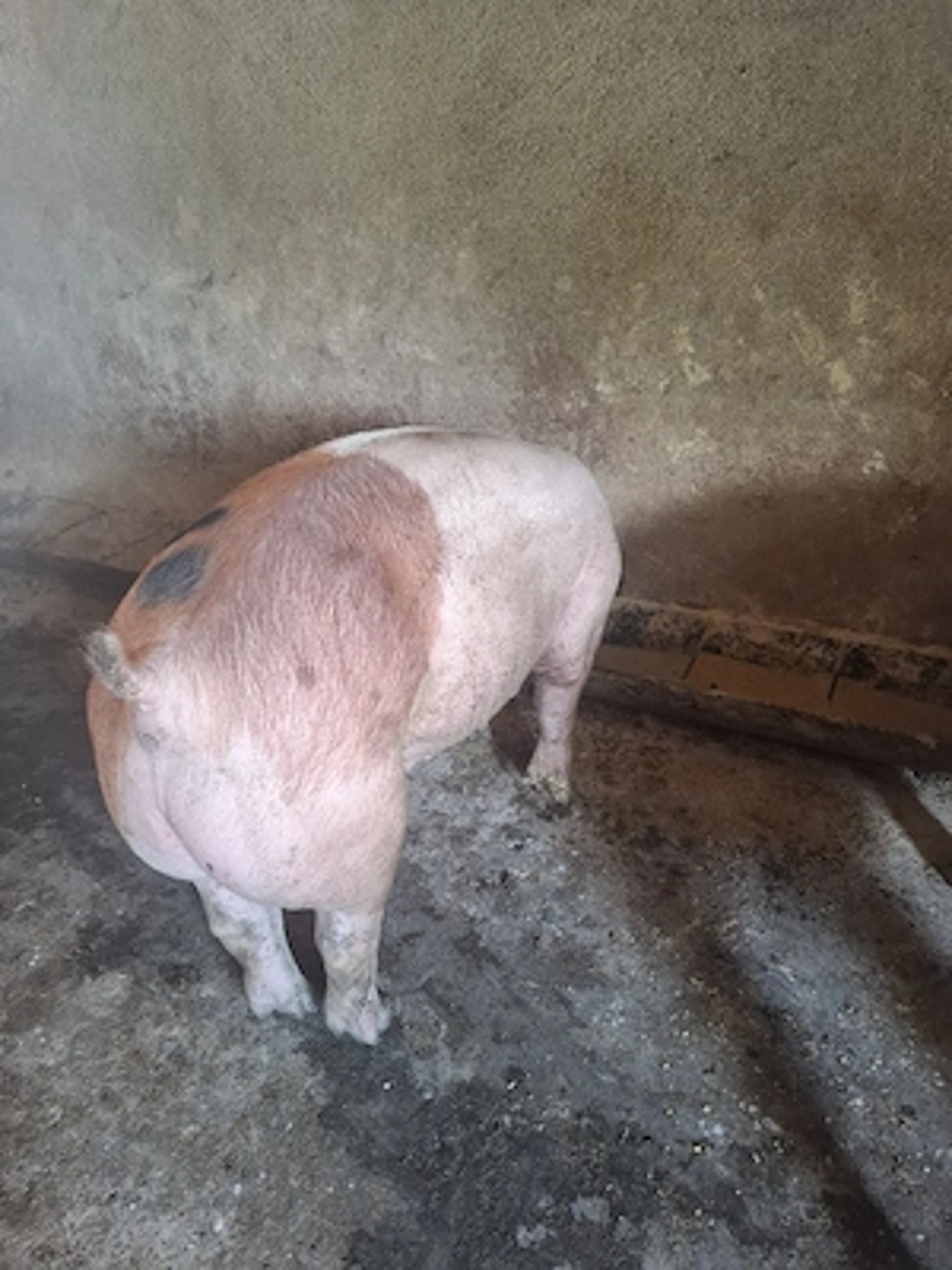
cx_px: 476
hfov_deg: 58.9
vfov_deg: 73.9
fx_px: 843
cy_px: 635
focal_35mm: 23
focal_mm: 5.54
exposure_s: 1/33
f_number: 1.8
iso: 250
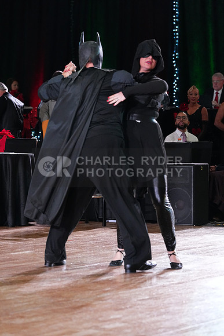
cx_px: 112
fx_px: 1483
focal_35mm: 159
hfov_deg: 8.6
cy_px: 168
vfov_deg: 12.9
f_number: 5
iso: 6400
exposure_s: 1/400
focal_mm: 159
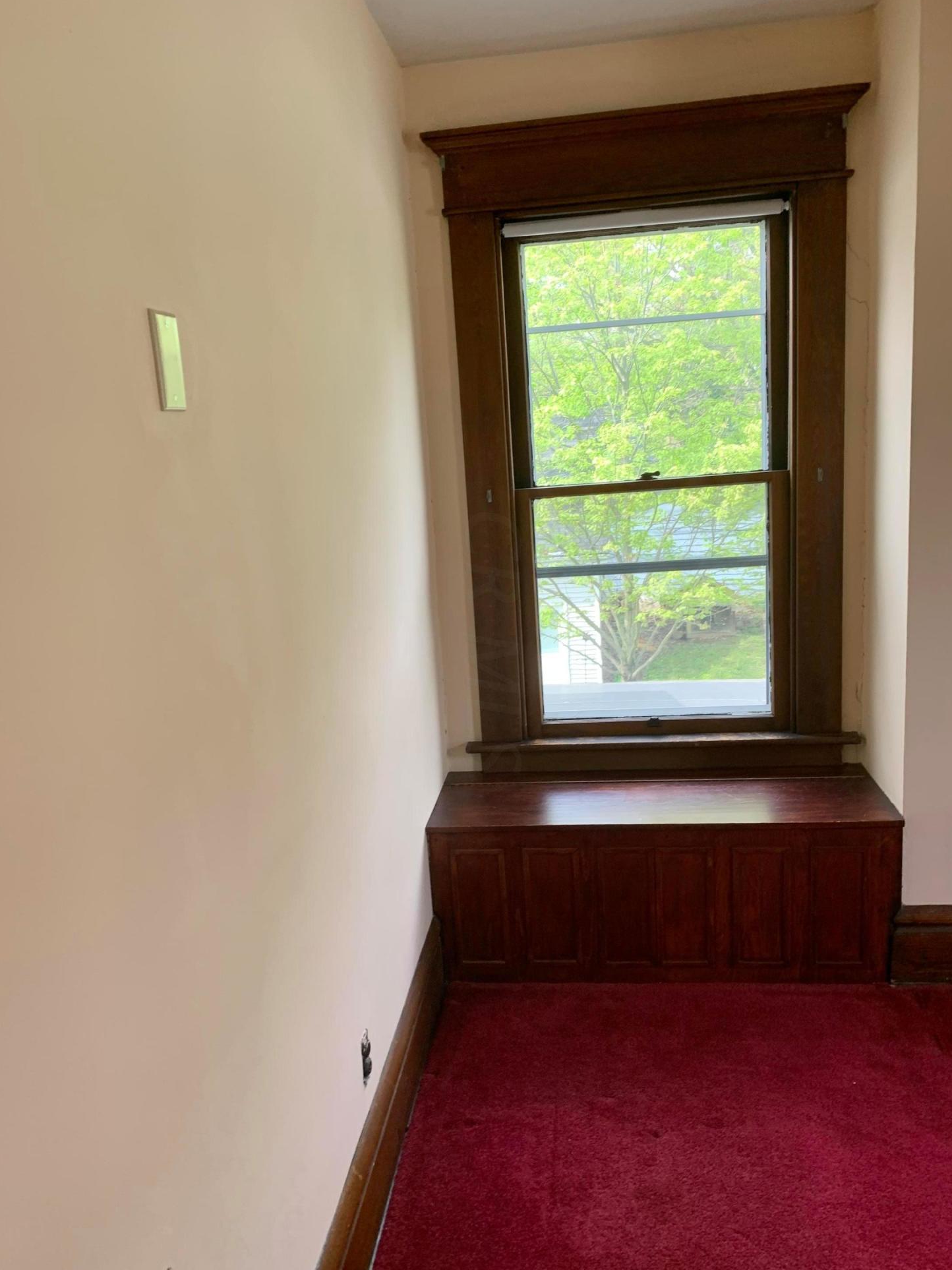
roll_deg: +3.8
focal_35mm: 27
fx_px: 990
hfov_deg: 51.3
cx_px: 493
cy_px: 642
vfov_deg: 65.3
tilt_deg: -11.8
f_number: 1.8
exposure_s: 1/121
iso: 50
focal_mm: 4.25
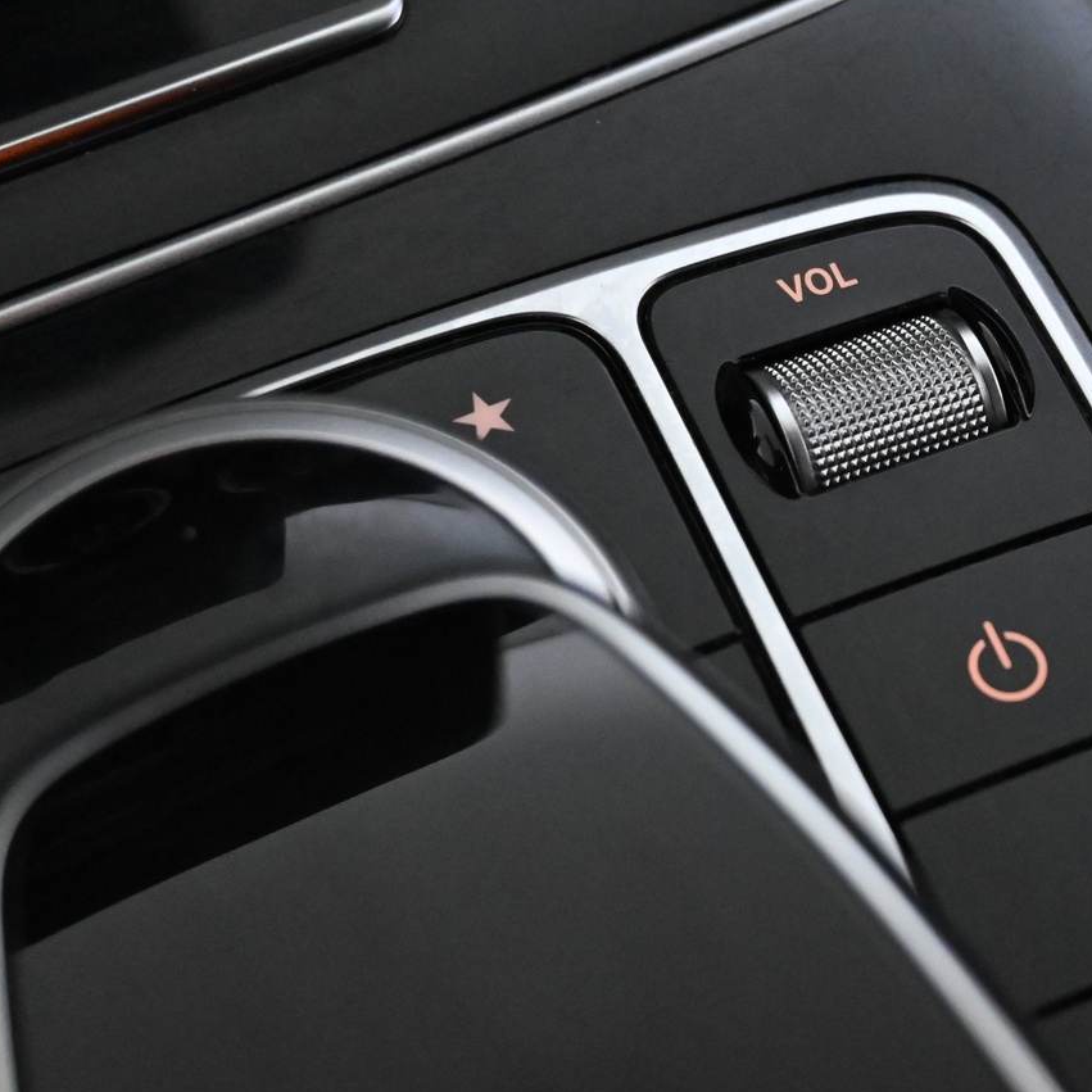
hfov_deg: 22.4
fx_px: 2727
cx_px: 823
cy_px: 457
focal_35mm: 76
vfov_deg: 22.6
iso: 6400
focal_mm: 31.5
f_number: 5
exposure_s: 1/60
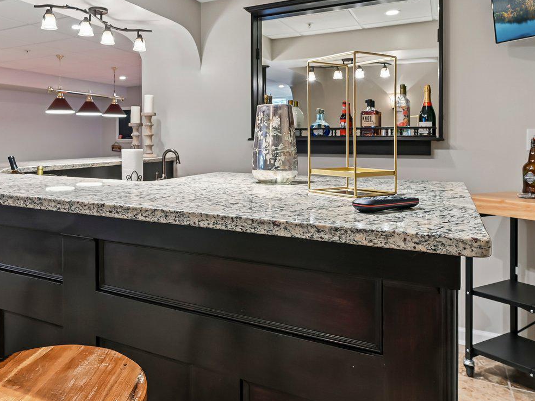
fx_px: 433
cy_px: 139
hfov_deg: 61.8
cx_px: 176
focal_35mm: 28
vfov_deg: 49.0
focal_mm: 14
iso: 400
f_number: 8
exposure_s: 1/4
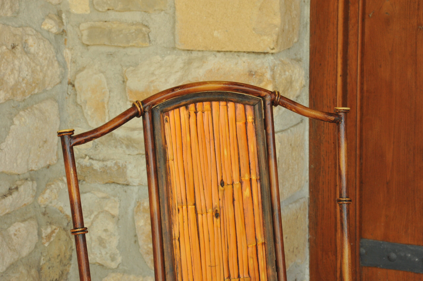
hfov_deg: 17.1
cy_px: 140
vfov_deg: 11.4
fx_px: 1409
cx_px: 212
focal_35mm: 120
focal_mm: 120
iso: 2500
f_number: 22
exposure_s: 1/30
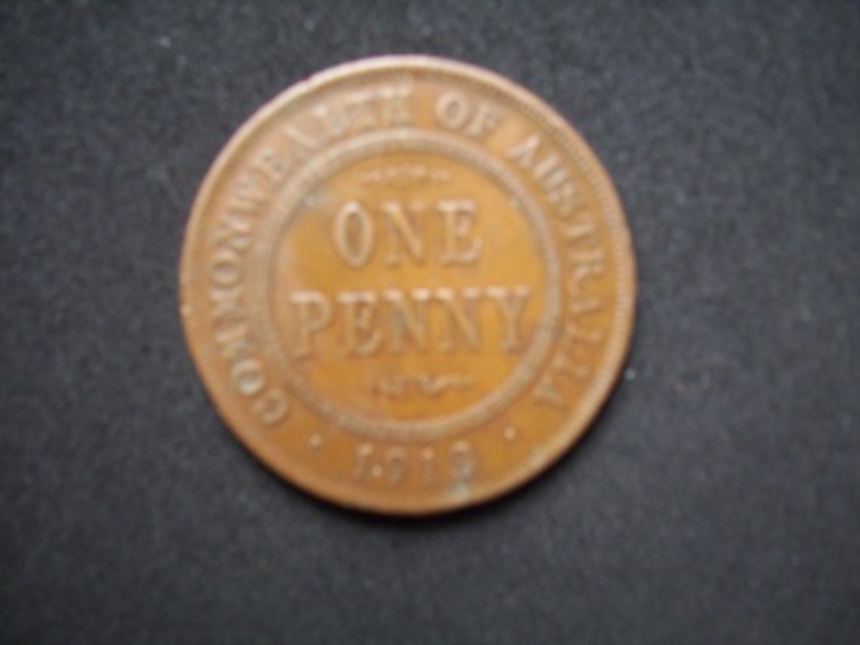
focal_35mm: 34
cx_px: 430
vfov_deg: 41.8
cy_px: 322
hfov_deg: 54.0
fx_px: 845
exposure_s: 1/8
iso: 160
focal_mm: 5.7
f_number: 2.9
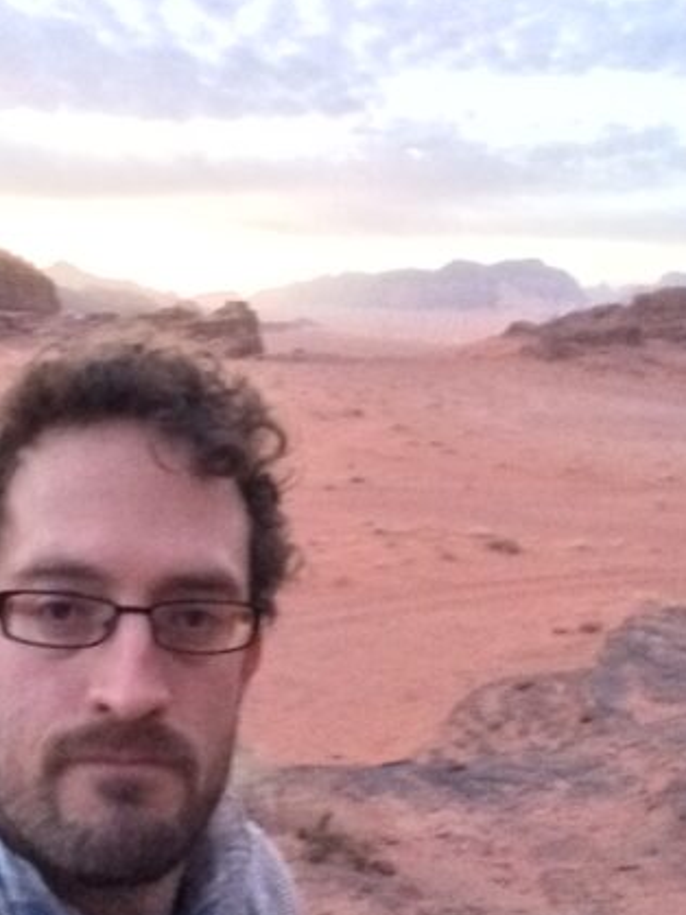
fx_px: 1110
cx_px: 260
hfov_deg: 34.2
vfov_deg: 44.8
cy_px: 429
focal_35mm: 42
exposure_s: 1/15
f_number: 2.4
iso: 1600
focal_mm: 2.15
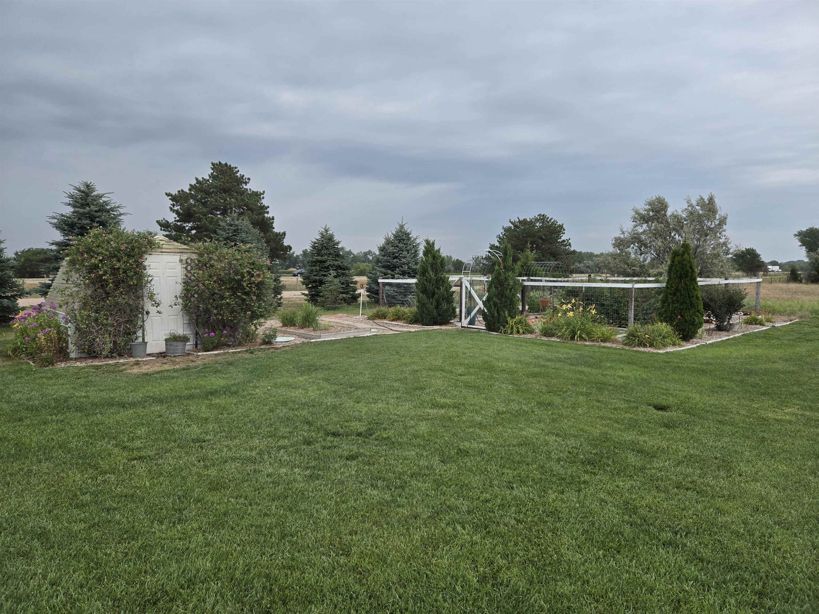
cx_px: 410
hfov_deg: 73.9
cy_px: 307
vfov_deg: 58.9
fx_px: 544
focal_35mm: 23
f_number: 1.8
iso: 50
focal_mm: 5.4
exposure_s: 1/2921
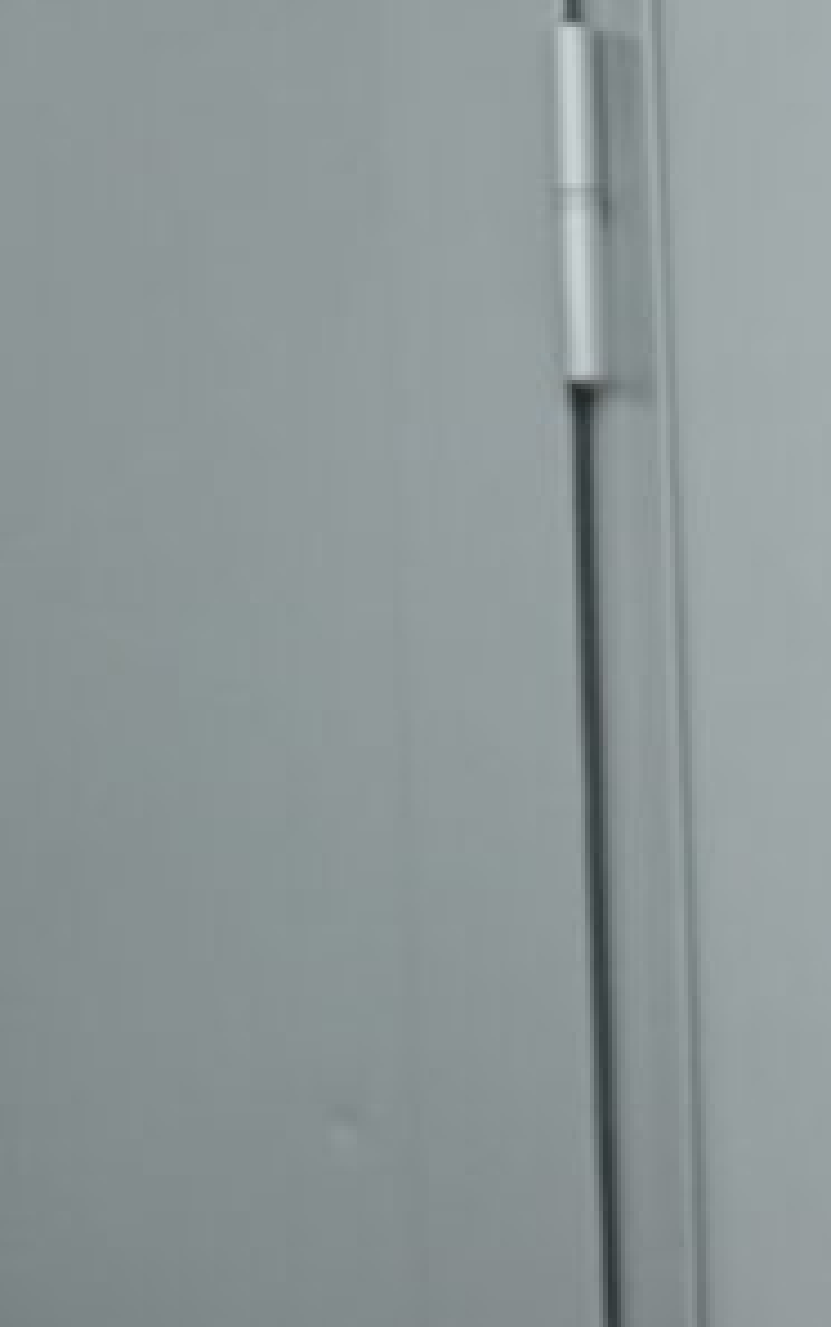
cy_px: 2987
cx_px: 536
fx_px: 8901
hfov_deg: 5.3
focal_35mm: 246
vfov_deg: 8.0
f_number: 4
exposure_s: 1/160
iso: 1000
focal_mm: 28
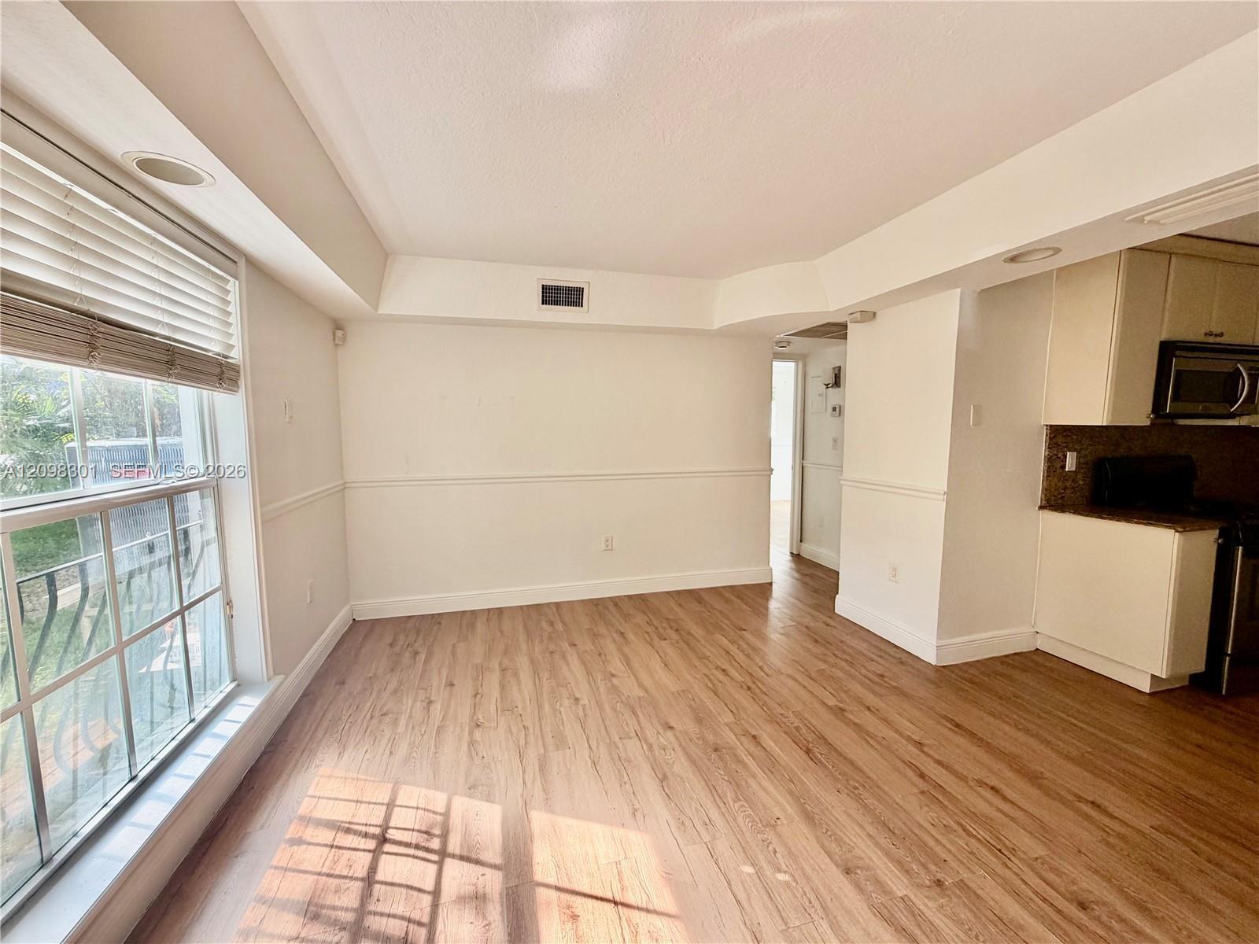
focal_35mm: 14
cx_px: 630
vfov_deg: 85.7
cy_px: 472
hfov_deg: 102.1
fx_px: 509
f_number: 2.2
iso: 100
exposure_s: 1/121
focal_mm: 2.22
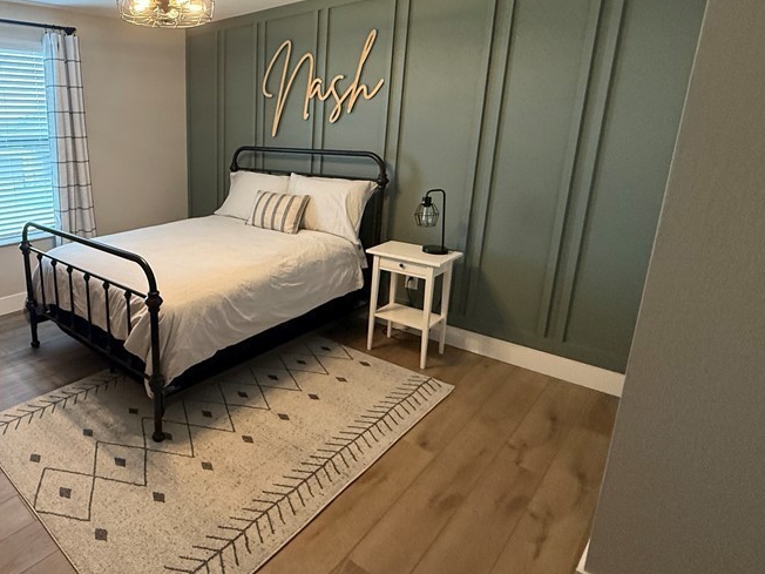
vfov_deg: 60.7
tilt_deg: -13.8
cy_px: 235
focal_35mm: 22
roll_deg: +0.9
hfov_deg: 70.8
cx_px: 184
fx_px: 486
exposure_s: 1/120
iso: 640
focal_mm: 2.22
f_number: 2.2
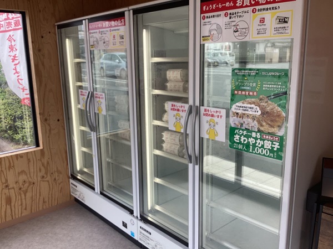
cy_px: 124
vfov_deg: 45.4
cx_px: 166
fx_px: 298
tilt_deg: -14.9
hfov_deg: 58.4
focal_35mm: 31
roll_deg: +0.0
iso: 25
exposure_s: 1/226
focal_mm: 3.3
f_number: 2.4
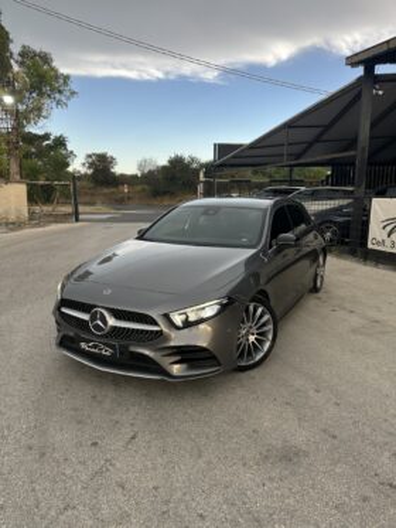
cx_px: 198
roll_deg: -1.3
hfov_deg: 56.8
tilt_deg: -8.6
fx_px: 366
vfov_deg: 71.6
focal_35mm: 24
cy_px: 264
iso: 80
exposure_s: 1/279
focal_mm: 6.86
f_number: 1.78
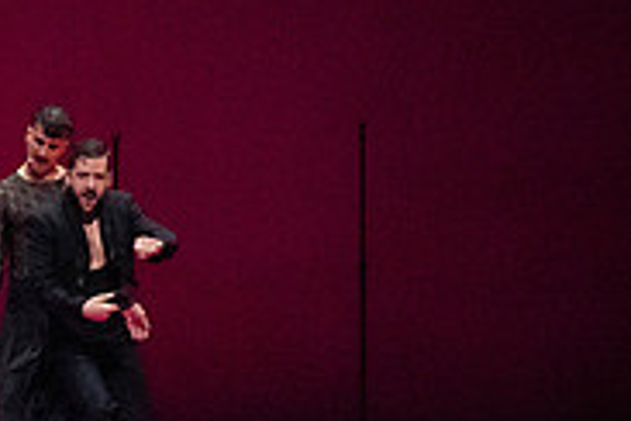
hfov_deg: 4.0
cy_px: 212
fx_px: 9096
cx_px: -359
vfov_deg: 2.6
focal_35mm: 519
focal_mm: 164
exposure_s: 1/400
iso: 25600
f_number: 10
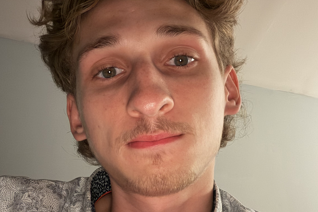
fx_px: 371
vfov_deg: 31.8
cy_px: 126
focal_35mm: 42
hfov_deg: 46.4
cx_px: 159
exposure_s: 1/15
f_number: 1.9
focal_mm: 2.71
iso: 1250
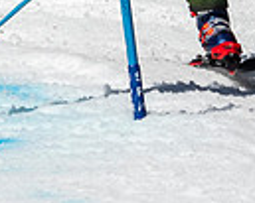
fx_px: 28891
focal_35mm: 3831
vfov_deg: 0.4
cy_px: 19
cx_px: 188
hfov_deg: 0.5
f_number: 8
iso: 200
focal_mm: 400
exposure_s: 1/2000
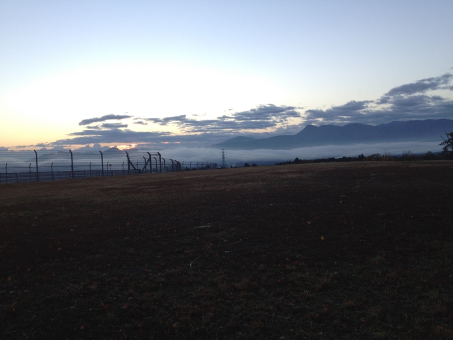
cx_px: 226
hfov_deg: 52.6
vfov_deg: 40.7
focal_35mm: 35
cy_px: 170
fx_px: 458
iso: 64
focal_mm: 4.28
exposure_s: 1/227
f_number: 2.4
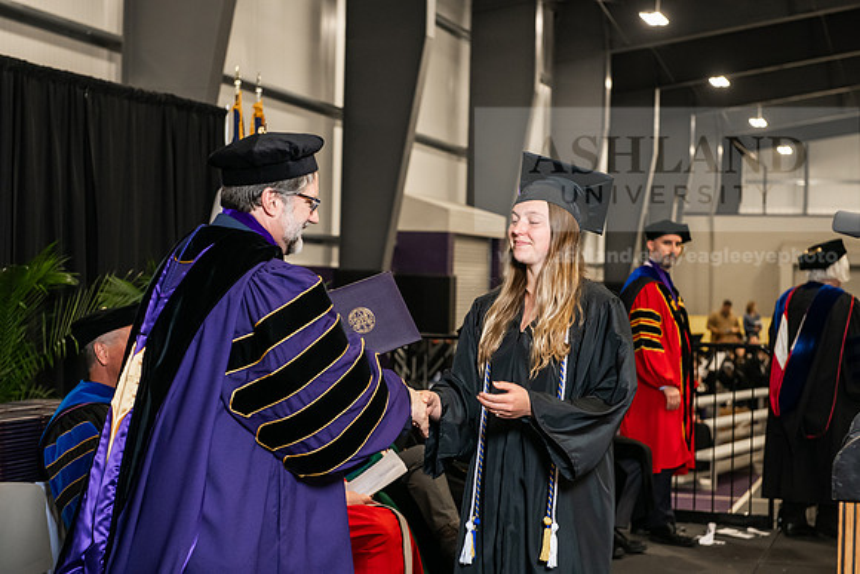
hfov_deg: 28.8
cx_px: 430
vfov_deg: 19.5
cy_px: 287
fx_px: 1673
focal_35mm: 70
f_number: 5
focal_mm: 70
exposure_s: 1/200
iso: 2500
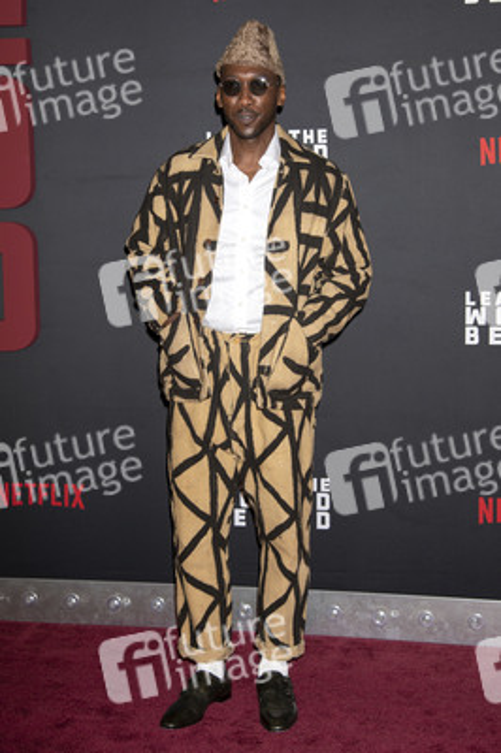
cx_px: 250
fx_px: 1045
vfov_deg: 39.6
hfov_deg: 26.9
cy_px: 376
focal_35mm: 50
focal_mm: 50
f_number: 5
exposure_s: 1/200
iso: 400
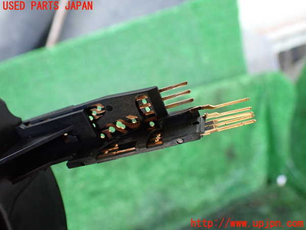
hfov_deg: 60.0
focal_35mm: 30
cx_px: 153
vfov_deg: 46.8
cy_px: 115
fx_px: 265
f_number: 2.3
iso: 500
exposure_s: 1/125
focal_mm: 5.4
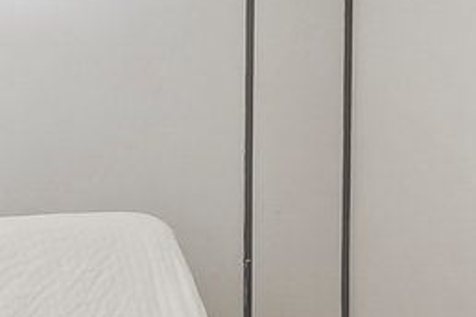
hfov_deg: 17.1
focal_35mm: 119
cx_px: 369
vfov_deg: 11.5
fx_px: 1573
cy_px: 51
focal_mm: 10
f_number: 8
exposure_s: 1/4
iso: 400
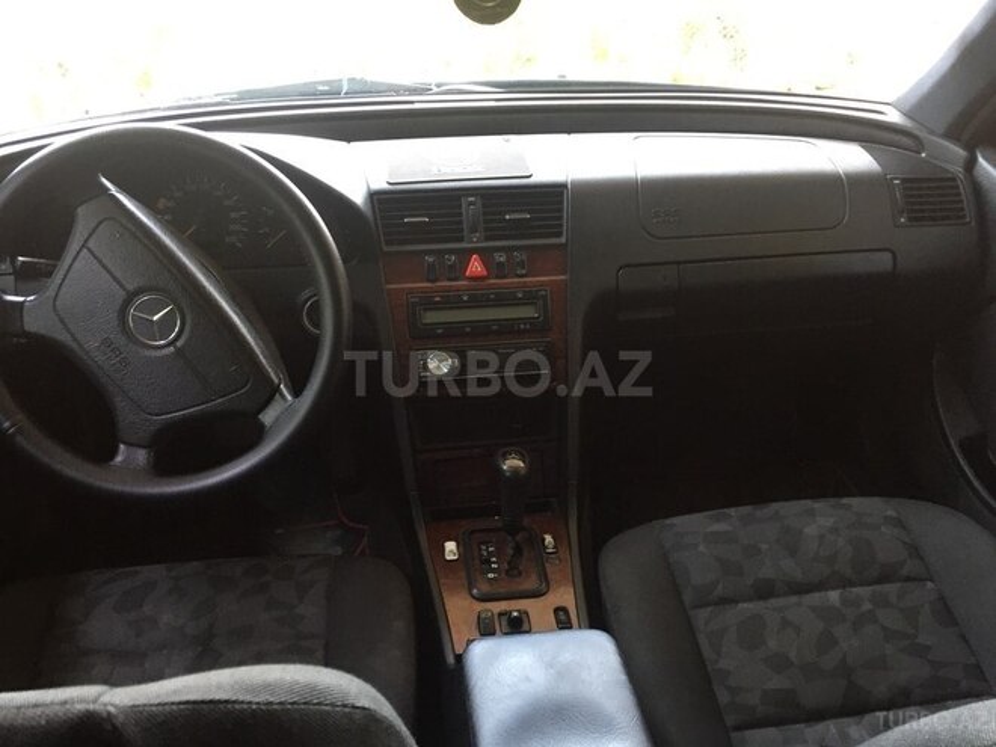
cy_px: 374
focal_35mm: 29
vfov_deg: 48.2
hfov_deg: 61.7
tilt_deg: -25.8
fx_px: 834
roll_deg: -1.0
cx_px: 498
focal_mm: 4.15
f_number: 2.2
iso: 64
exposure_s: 1/33
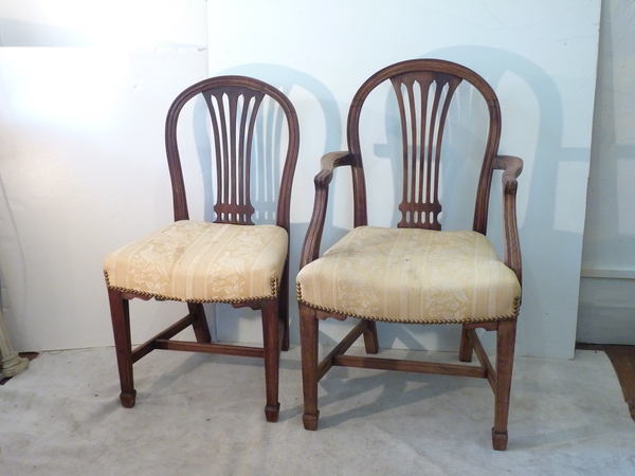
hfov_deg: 50.1
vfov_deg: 38.7
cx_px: 318
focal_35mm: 37
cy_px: 238
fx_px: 679
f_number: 3.6
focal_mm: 6.1
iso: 400
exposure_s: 1/15
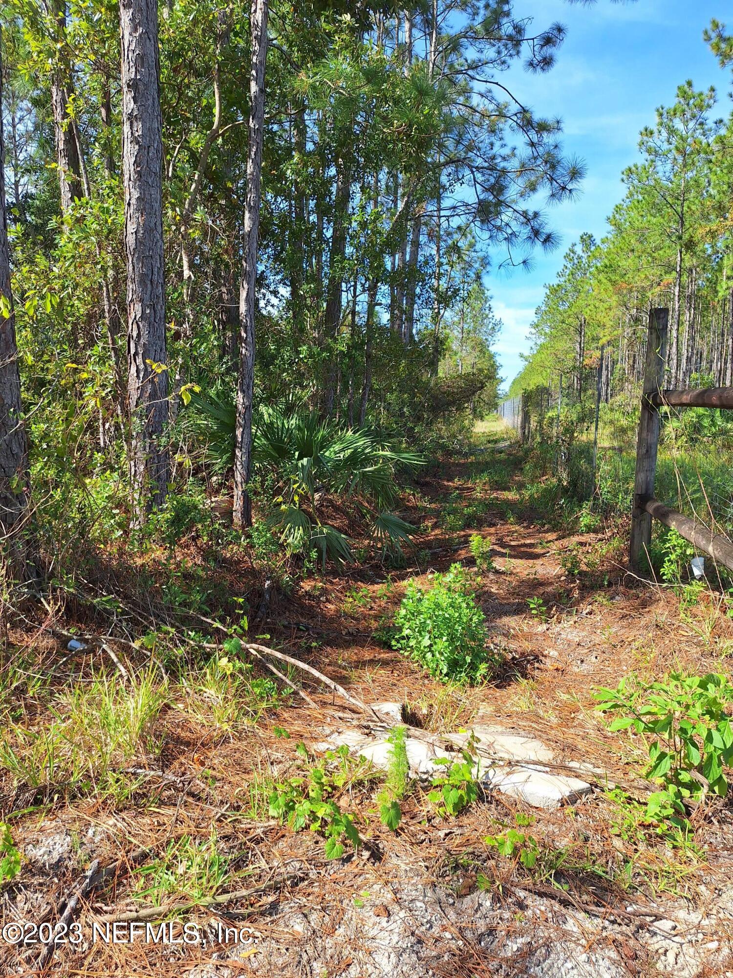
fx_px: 649
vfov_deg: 73.9
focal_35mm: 23
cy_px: 489
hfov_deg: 58.9
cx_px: 366
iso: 40
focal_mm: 5.54
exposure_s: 1/1391
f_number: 1.8
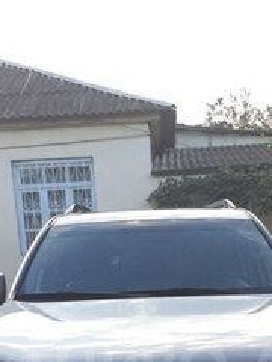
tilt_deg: -9.1
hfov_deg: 24.3
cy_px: 367
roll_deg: +3.7
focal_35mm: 60
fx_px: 629
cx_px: 174
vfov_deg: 29.9
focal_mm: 4.15
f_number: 2.2
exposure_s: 1/108
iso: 32
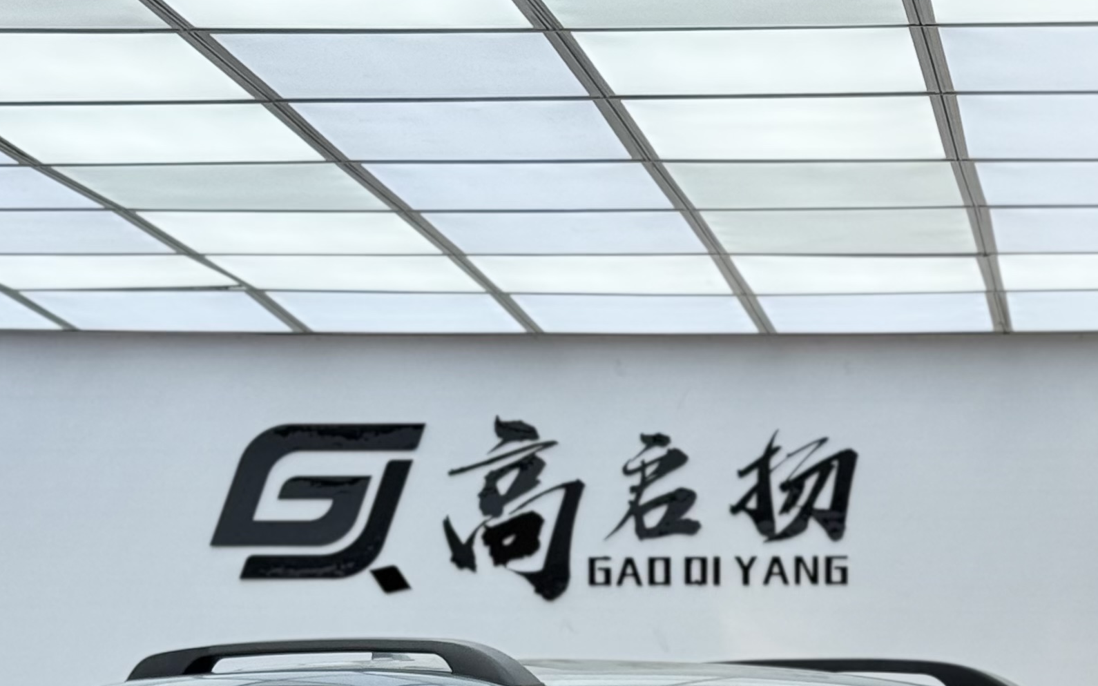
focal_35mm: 129
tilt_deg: -1.2
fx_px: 3860
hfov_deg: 16.1
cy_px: 912
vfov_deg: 9.9
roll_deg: +0.3
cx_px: 851
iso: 64
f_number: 1.78
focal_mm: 6.76
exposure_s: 1/1193
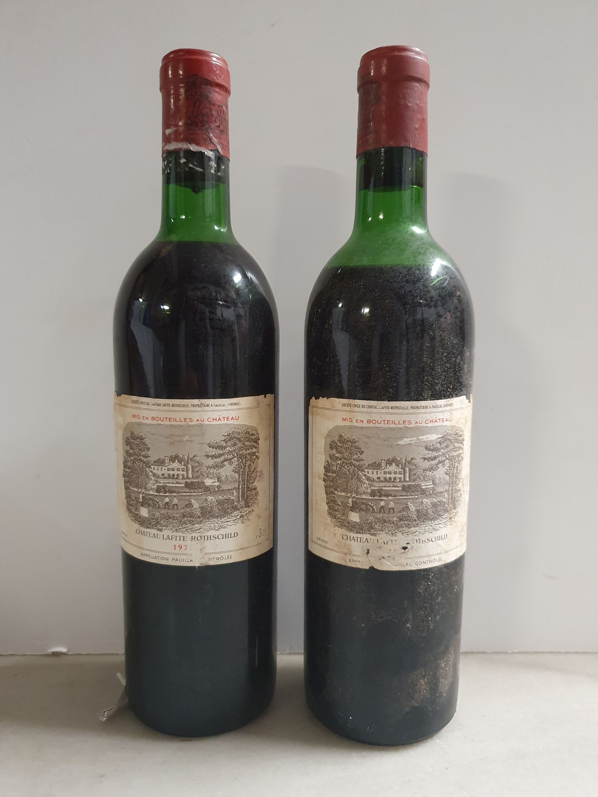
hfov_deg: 53.1
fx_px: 599
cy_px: 398
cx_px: 299
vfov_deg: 67.3
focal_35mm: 26
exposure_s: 1/50
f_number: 1.5
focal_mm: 4.32
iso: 500
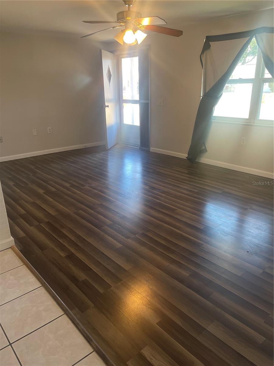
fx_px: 264
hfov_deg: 54.9
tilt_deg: -18.0
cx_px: 137
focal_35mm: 25
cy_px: 183
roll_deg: +1.4
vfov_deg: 69.4
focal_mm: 5.1
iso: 125
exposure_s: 1/120
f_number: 1.6
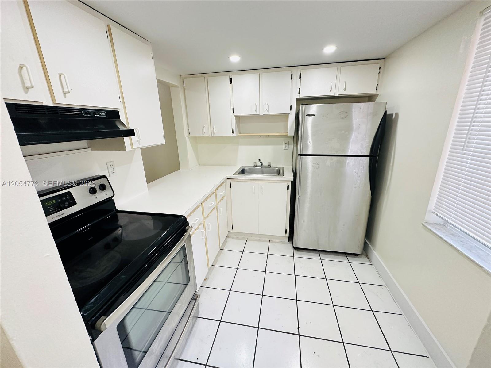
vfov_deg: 85.7
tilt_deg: -17.4
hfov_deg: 102.1
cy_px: 184
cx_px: 246
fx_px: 199
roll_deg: +2.4
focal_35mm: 14
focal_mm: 2.22
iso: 250
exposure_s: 1/120
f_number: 2.2
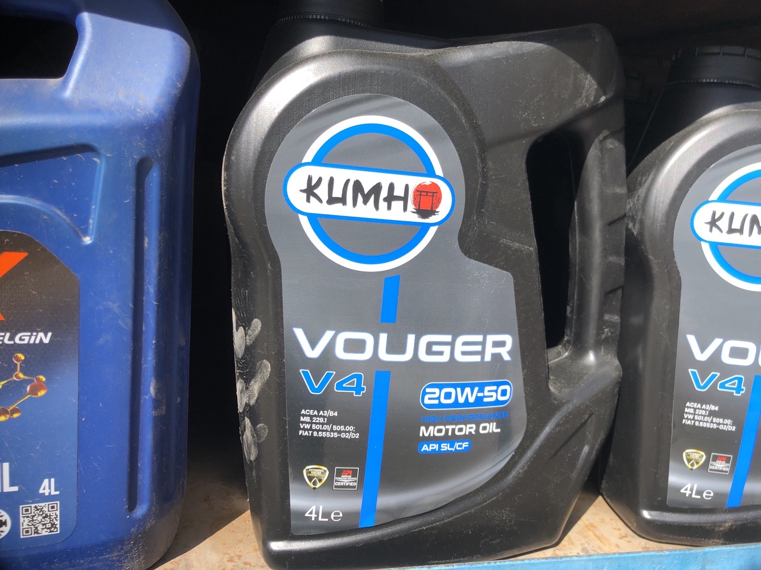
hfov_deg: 63.4
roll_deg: -5.7
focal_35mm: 28
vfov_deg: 49.7
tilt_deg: -12.4
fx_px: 616
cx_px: 380
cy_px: 285
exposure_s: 1/838
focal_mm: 4
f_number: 1.8
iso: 20
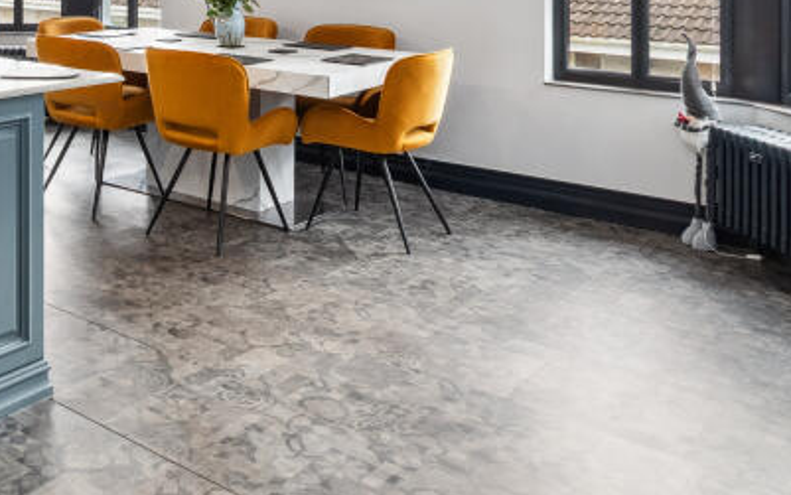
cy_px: -95
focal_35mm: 39
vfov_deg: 28.6
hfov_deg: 45.4
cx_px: 71
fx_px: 841
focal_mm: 10
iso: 320
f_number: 9
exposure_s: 1/10
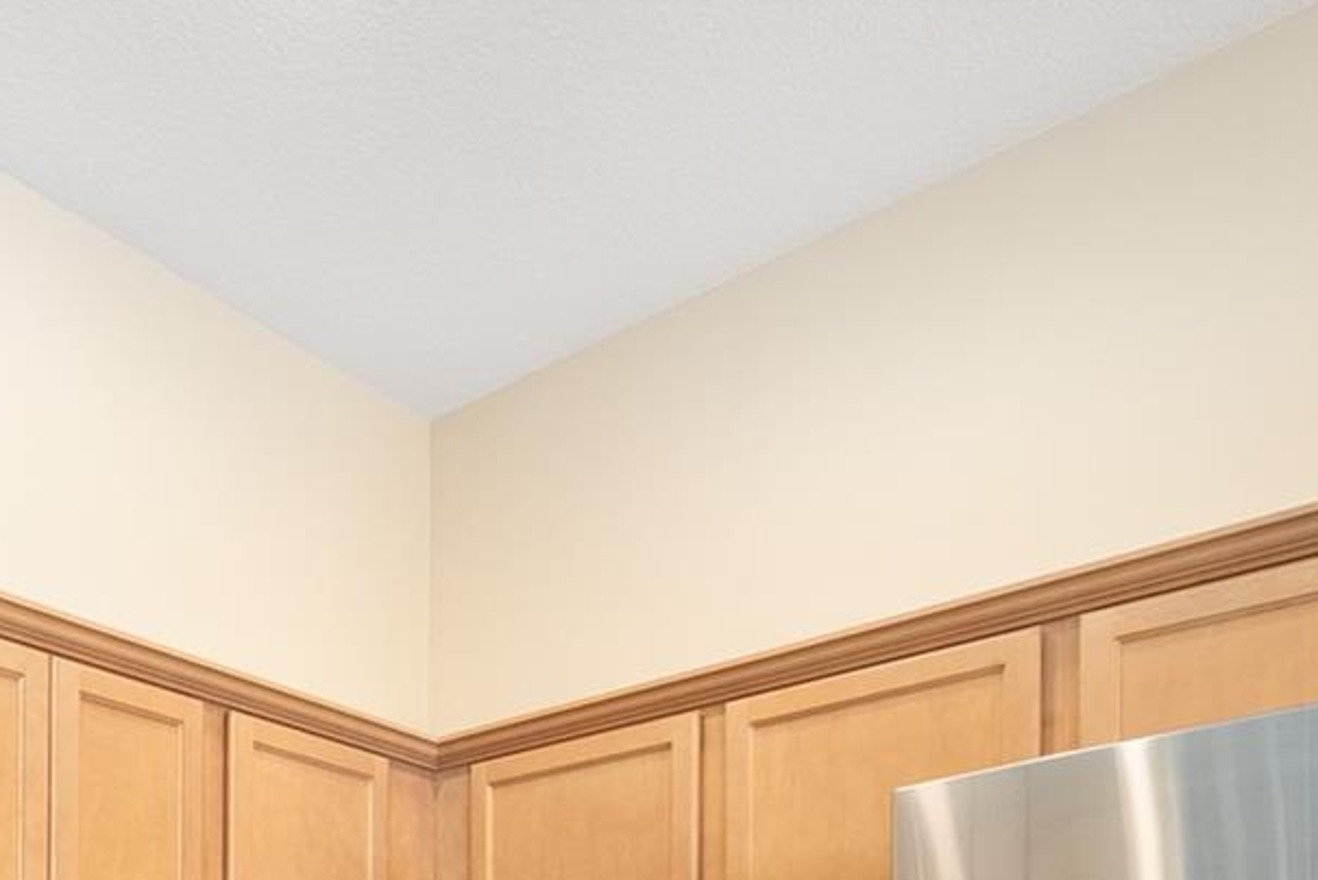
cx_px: 427
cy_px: 1146
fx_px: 1355
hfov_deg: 50.8
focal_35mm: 37
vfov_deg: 29.1
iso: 500
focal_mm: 14
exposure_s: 1/15
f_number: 8
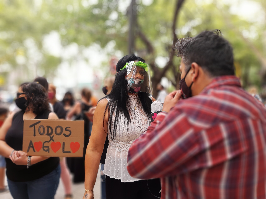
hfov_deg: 67.3
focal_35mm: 26
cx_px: 133
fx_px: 200
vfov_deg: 53.1
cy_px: 100
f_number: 1.7
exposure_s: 1/181
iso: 40
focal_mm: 4.75
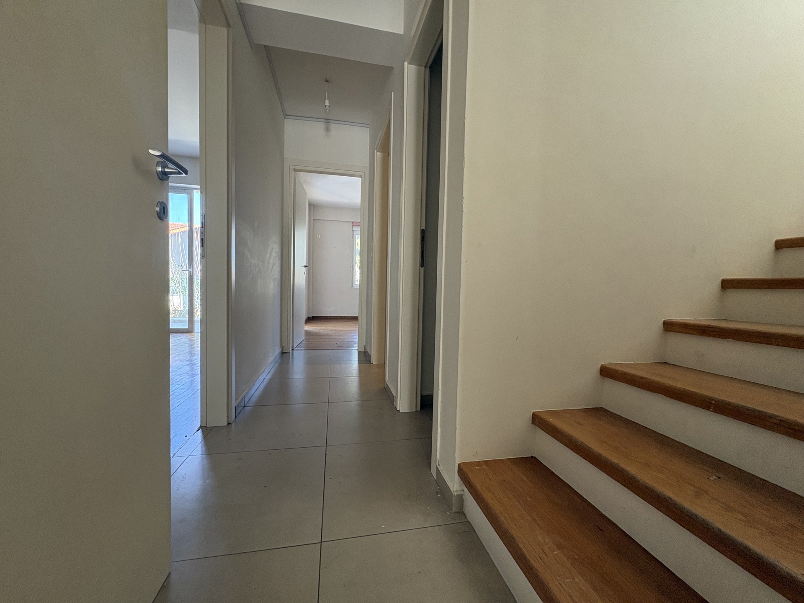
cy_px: 302
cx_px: 402
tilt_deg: -2.6
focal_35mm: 14
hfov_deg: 102.1
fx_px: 325
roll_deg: -0.8
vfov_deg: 85.7
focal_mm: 2.22
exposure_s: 1/100
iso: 160
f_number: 2.2
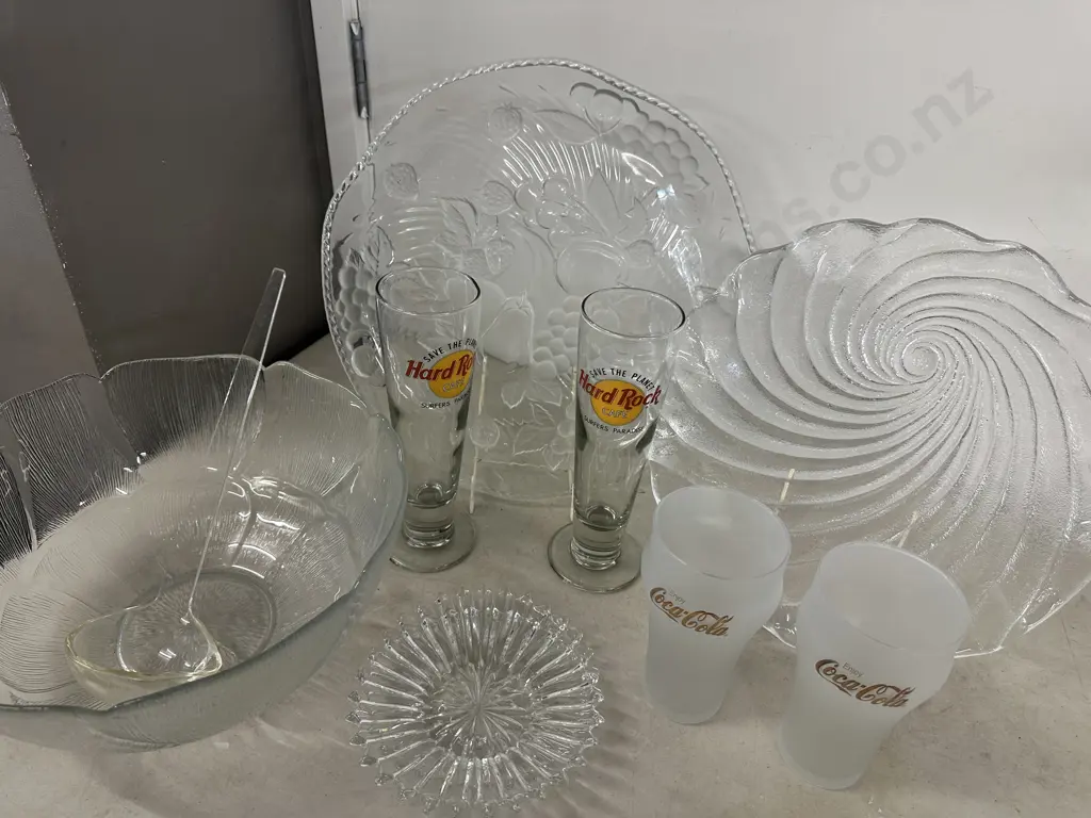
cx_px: 546
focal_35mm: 24
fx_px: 756
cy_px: 409
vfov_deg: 56.8
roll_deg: -3.1
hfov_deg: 71.6
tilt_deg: -35.5
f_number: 1.78
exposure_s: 1/100
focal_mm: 6.86
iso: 125
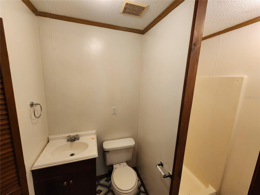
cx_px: 130
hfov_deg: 106.2
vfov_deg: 89.9
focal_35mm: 13
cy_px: 98
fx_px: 98
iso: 250
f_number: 2.2
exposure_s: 1/60
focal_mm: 2.2
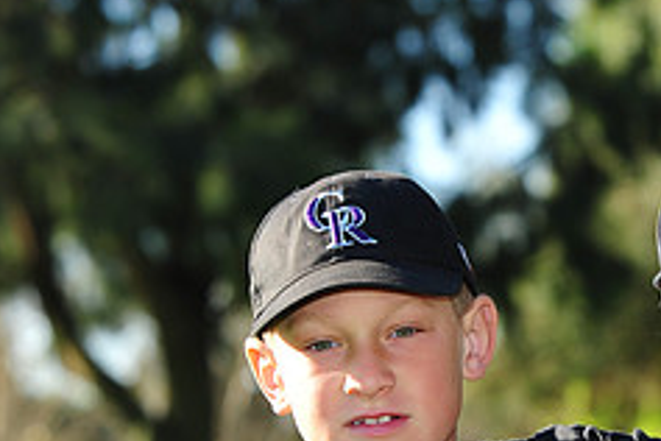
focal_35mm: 245
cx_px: 692
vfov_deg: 5.6
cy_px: 519
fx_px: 4498
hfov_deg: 8.4
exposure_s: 1/320
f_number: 5.6
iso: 200
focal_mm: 100
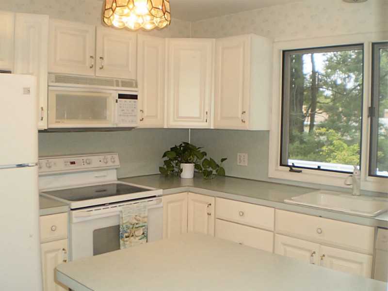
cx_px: 194
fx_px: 404
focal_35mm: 36
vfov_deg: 39.7
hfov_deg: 51.4
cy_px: 146
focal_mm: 6.3
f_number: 3.1
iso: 125
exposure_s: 1/30
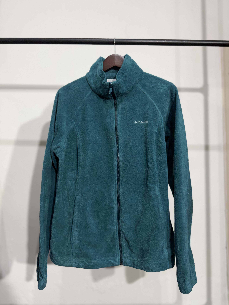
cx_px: 114
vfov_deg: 71.6
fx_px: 212
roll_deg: -0.4
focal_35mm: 24
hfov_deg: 56.8
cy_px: 152
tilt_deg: +4.3
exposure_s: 1/100
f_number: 1.78
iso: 125
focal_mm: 6.76
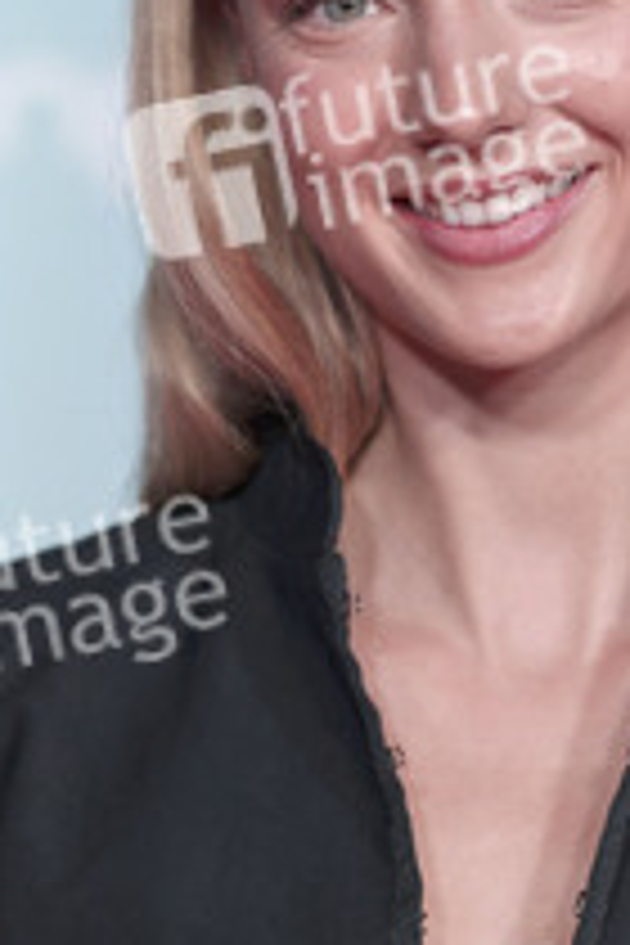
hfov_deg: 3.7
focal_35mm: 375
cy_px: 378
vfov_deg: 5.5
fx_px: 9843
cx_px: 486
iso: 500
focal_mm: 197
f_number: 3.5
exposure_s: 1/250
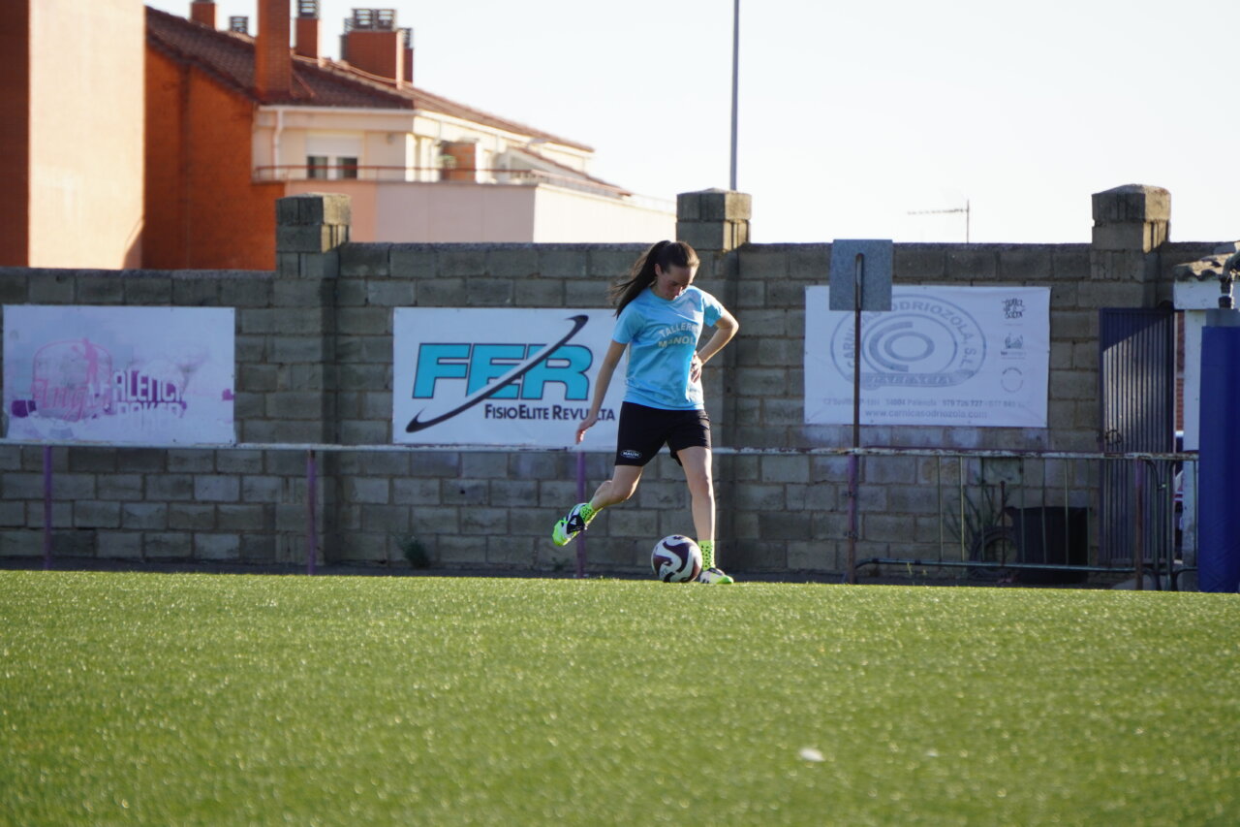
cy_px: 414
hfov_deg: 6.5
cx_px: 620
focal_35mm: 315
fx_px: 10848
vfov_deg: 4.4
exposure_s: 1/400
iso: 250
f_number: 6.3
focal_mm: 210
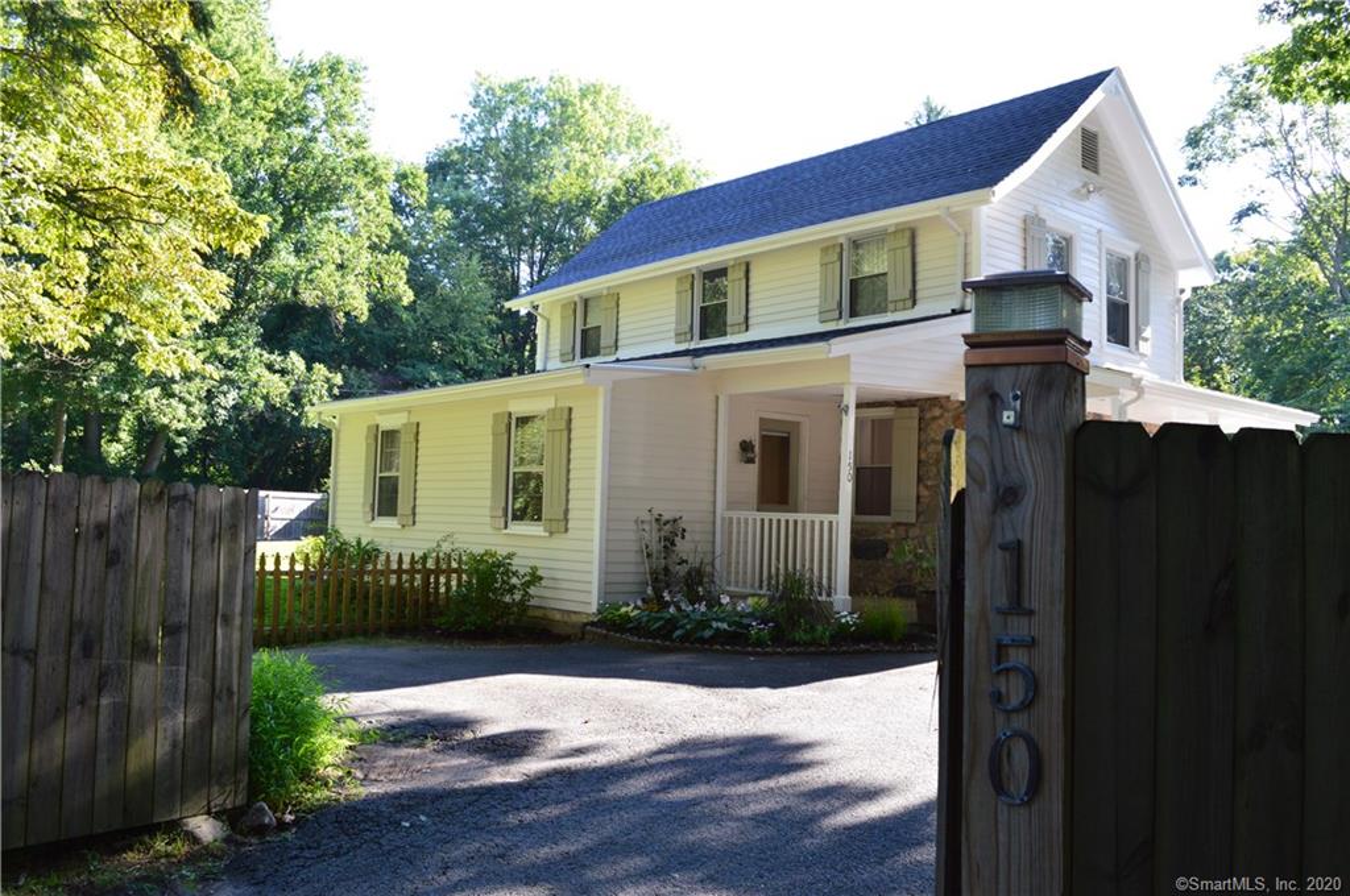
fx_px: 1124
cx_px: 675
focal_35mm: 30
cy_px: 448
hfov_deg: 62.0
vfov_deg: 43.5
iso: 400
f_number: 8
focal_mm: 20
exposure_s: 1/80
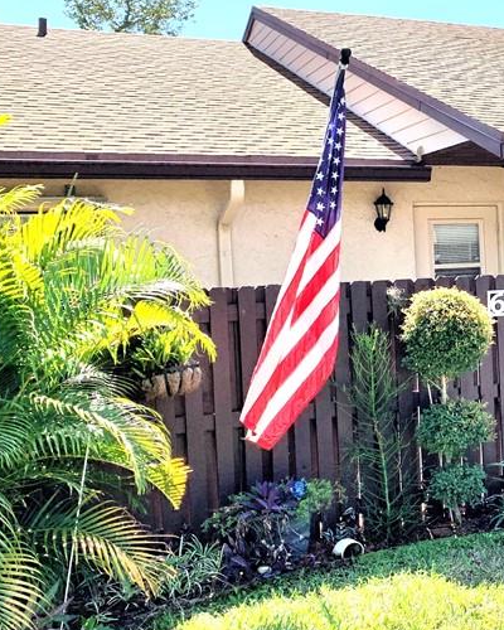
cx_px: 548
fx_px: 970
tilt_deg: -0.4
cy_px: 291
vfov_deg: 36.0
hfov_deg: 26.9
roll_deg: +2.7
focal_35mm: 52
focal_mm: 4.25
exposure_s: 1/1718
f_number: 1.8
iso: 25
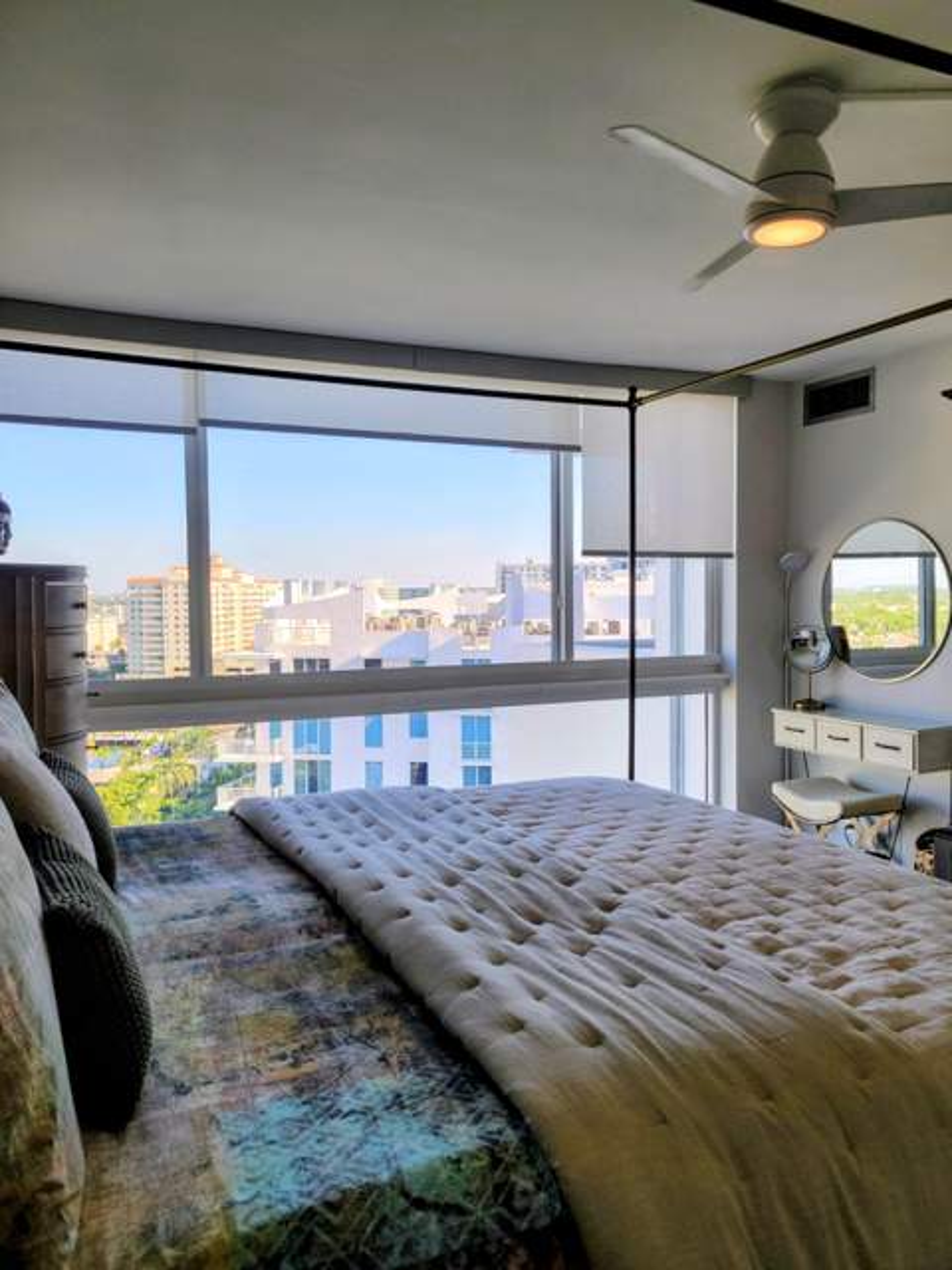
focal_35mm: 26
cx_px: 476
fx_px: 953
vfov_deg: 67.3
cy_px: 635
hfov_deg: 53.1
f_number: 1.8
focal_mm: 5.4
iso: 40
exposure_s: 1/315
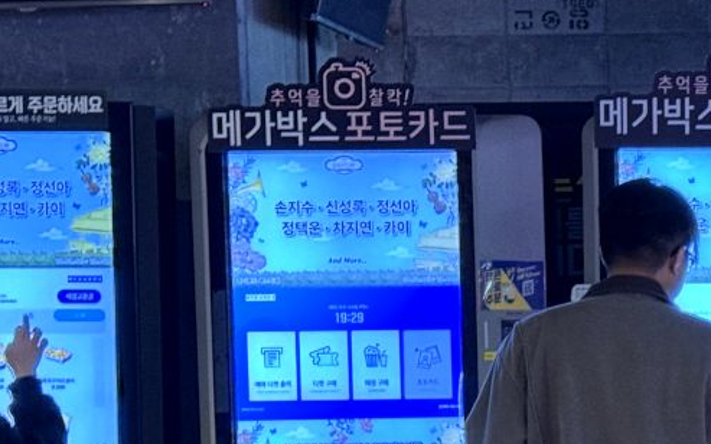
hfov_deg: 15.2
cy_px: 497
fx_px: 2557
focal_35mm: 132
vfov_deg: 9.8
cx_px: 886
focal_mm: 6.76
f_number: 1.78
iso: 320
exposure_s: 1/40
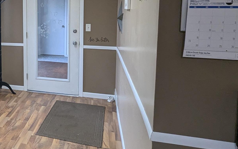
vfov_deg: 35.0
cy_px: 28
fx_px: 227
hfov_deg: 47.2
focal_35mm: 35
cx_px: 6
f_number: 2.2
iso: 188
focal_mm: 1.95
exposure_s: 1/120
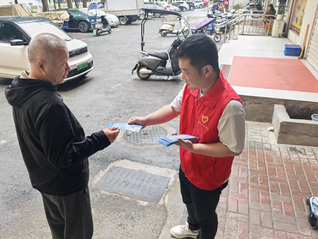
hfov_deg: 65.3
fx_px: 248
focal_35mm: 27
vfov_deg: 51.4
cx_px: 159
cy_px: 120
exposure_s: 1/1107
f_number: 1.4
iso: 800
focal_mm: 6.98
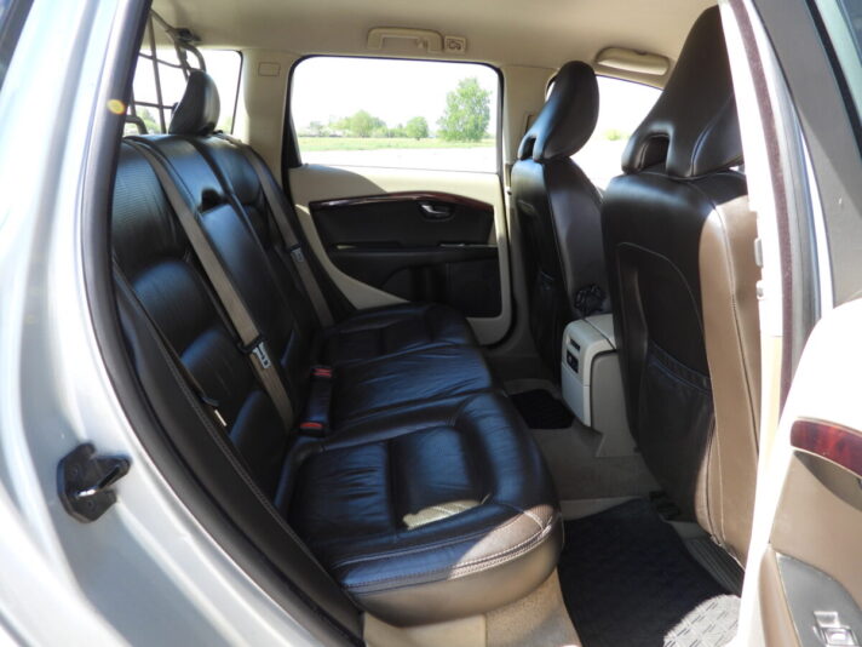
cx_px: 431
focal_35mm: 24
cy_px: 324
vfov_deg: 56.8
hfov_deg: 71.6
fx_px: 598
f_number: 2.8
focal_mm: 4.3
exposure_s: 1/160
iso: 100
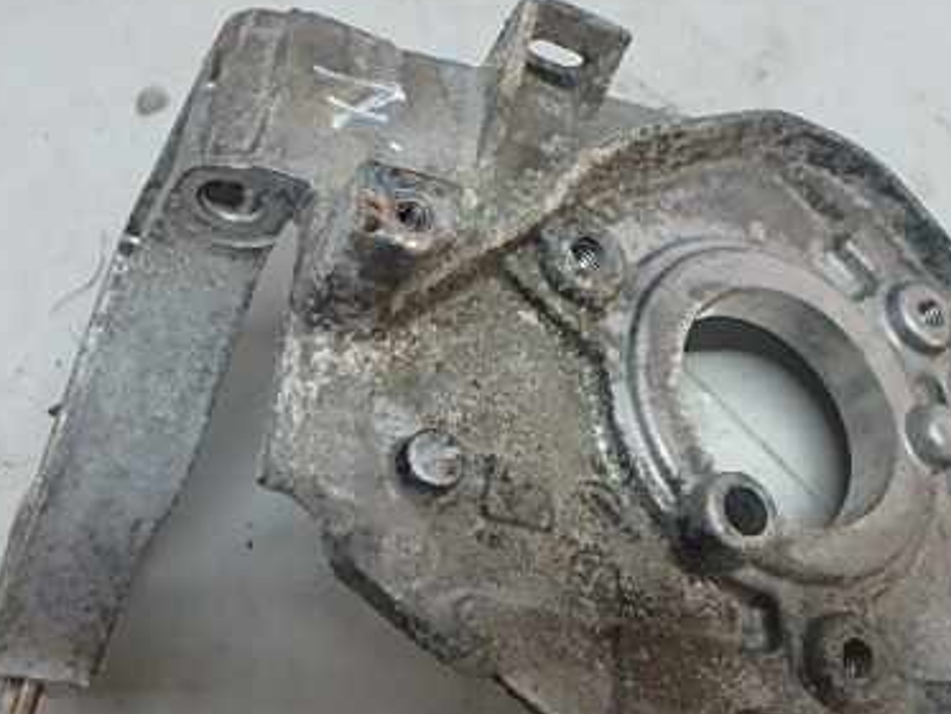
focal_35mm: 36
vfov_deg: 39.6
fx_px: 989
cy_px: 413
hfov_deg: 51.2
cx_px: 538
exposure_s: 1/30
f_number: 3.5
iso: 200
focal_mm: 3.7
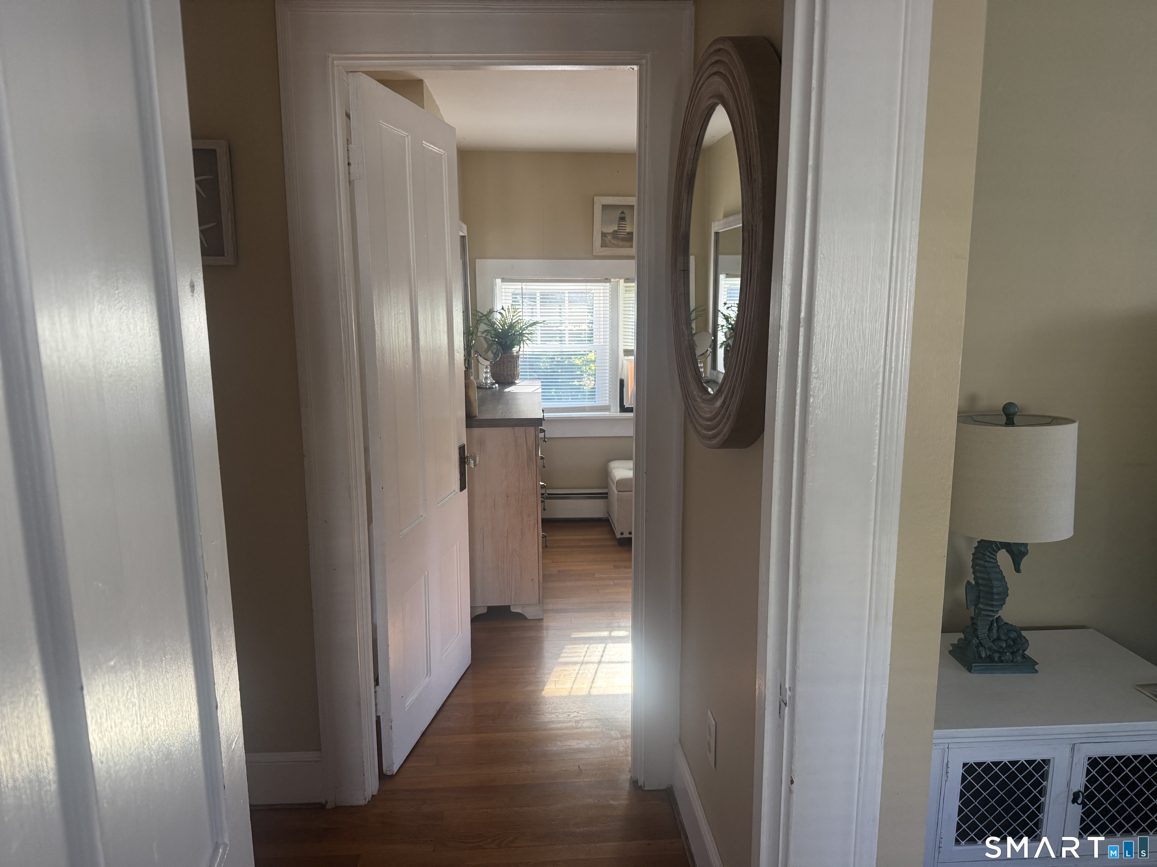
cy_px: 434
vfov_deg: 56.8
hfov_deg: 71.6
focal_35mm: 24
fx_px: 802
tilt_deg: -9.2
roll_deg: -0.6
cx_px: 578
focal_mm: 6.76
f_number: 1.78
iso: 200
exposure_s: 1/97
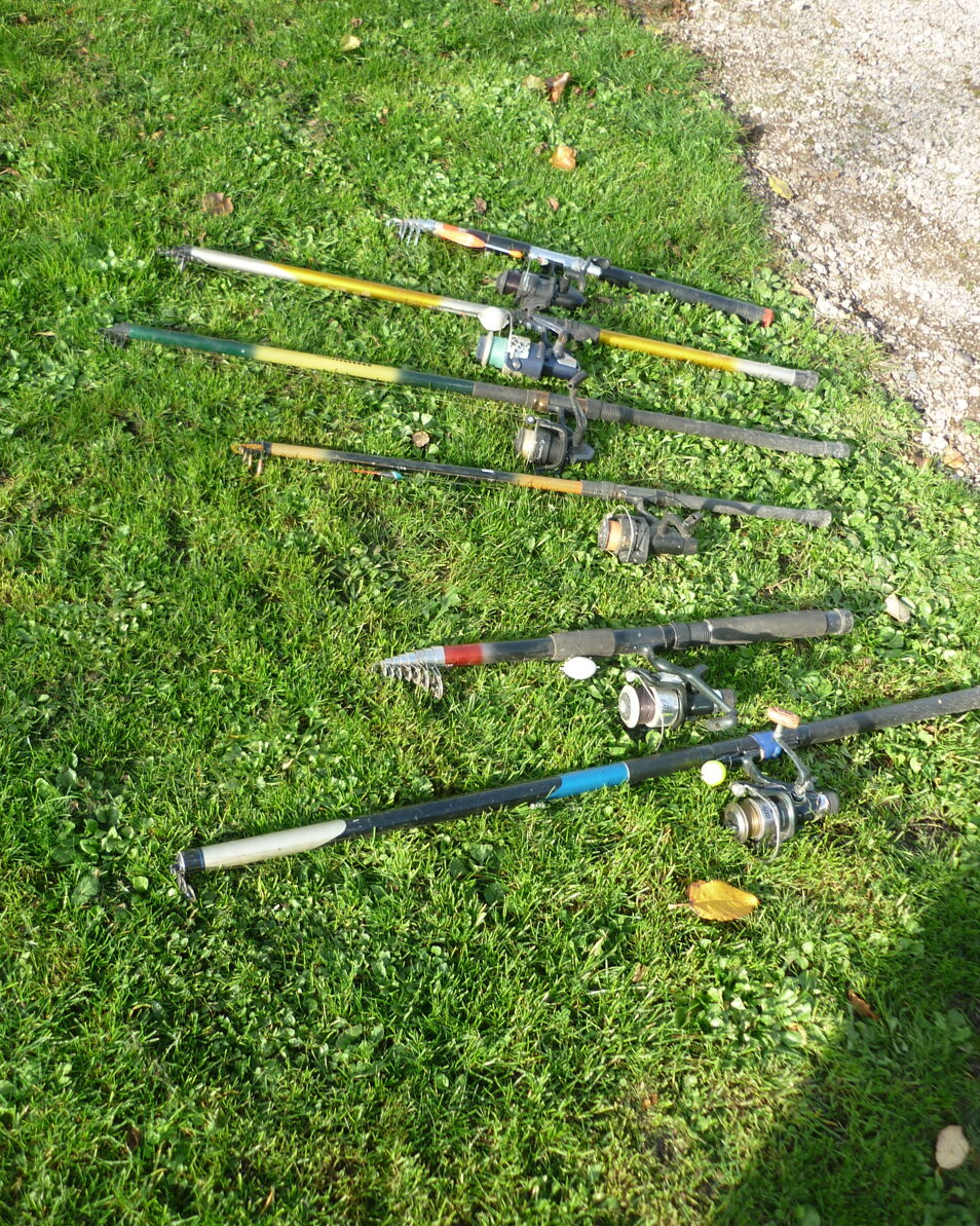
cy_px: 583
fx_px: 1306
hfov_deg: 41.1
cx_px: 490
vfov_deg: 50.3
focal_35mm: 36
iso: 80
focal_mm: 5.5
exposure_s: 1/160
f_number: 2.8
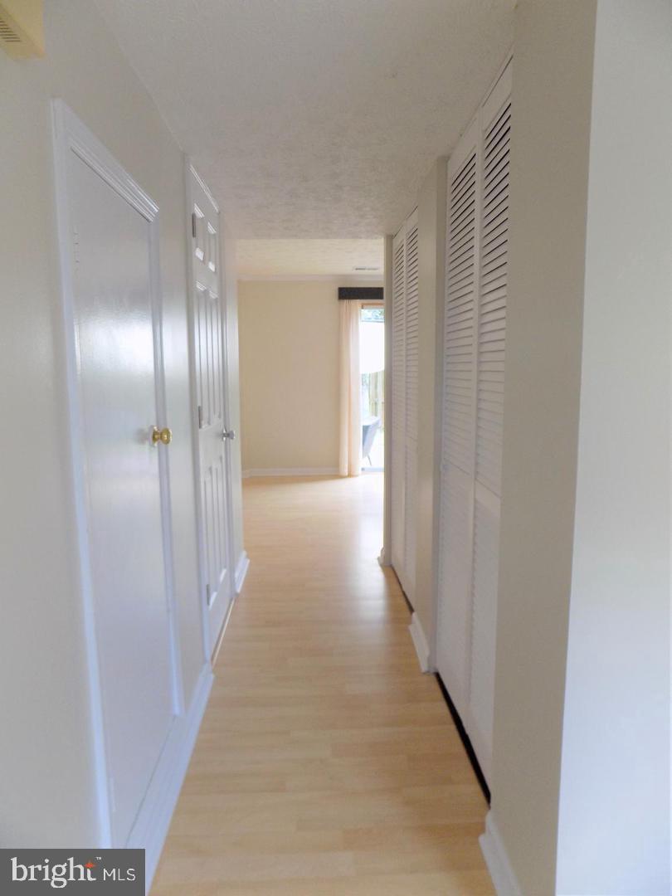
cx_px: 336
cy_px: 448
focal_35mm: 23
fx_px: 595
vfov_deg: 73.9
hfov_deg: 58.9
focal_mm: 4
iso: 140
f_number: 3.1
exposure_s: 1/30
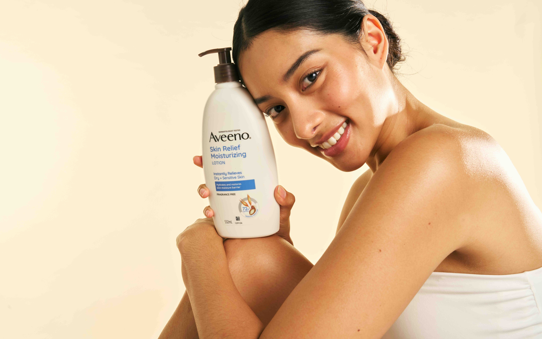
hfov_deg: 55.3
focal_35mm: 35
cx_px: 272
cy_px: 164
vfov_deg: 36.3
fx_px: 517
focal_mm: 34
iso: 400
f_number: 13
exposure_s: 1/125
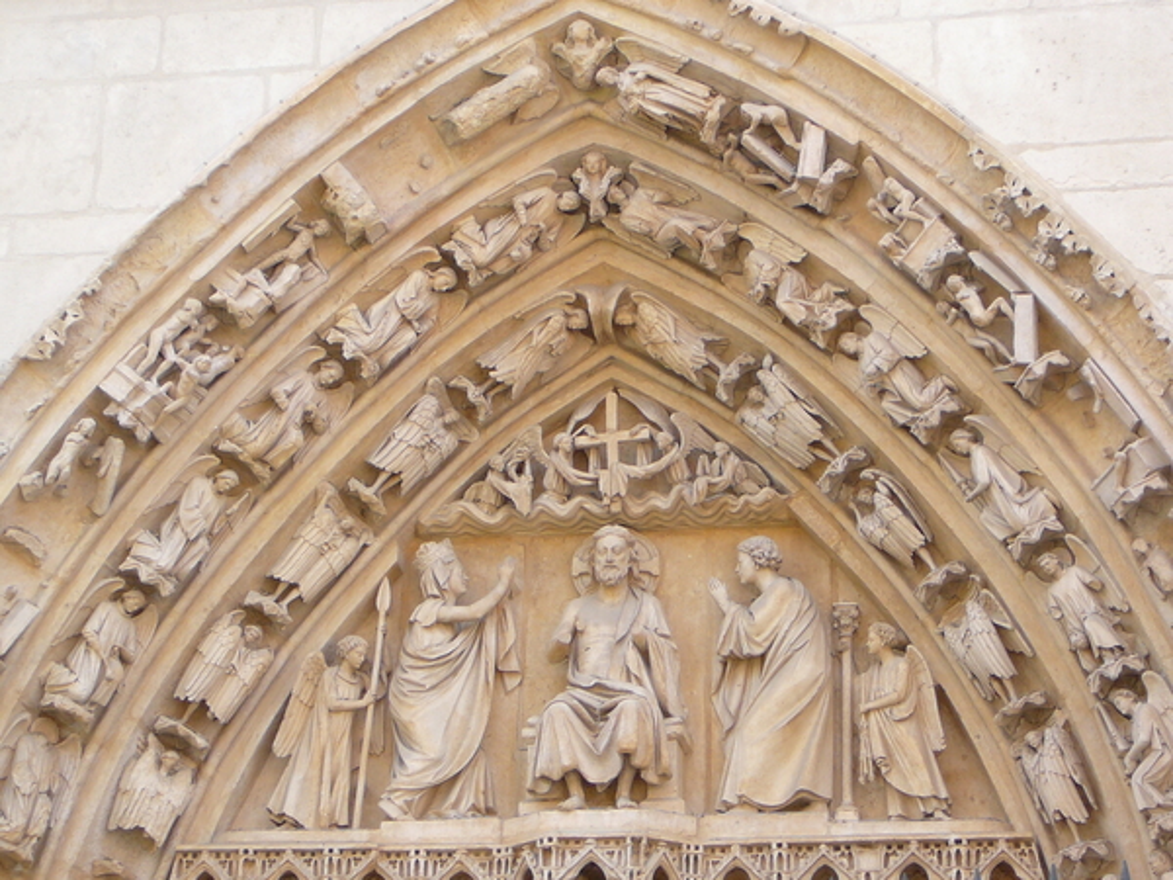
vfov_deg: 16.6
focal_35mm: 89
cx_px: 586
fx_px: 3016
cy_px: 440
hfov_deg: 22.0
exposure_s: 1/125
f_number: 3.7
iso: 80
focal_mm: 10.5
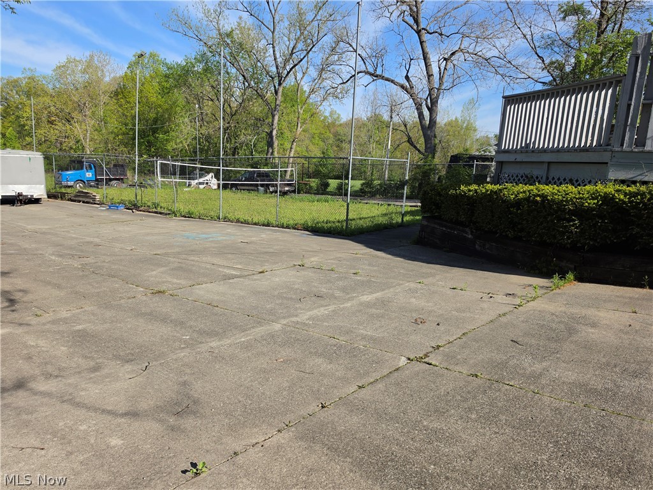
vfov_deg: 58.9
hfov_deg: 73.9
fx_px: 434
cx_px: 326
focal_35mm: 23
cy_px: 245
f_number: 1.4
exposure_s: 1/5294
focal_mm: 6.5
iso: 64
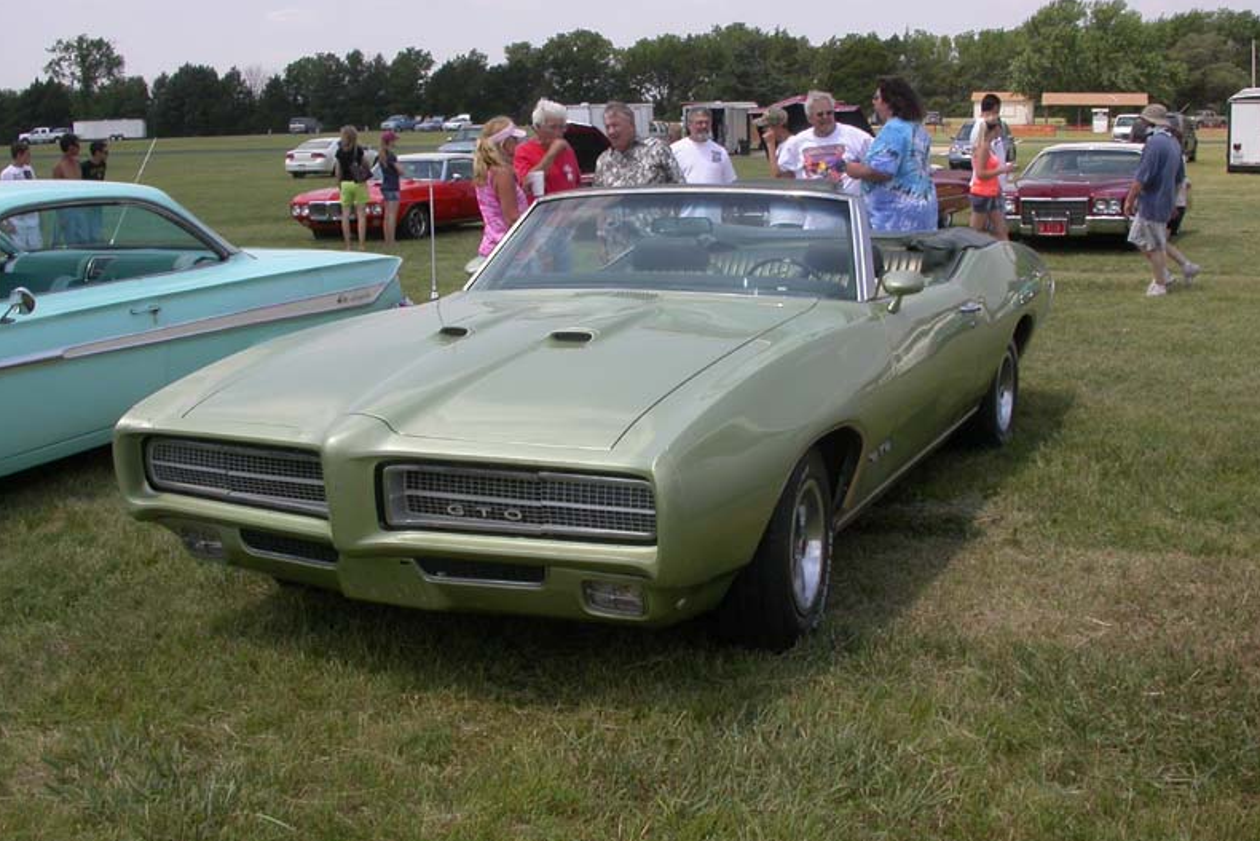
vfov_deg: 33.4
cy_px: 373
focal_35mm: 40
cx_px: 630
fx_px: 1400
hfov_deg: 48.5
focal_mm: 7.85
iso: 100
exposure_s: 1/285
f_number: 7.5
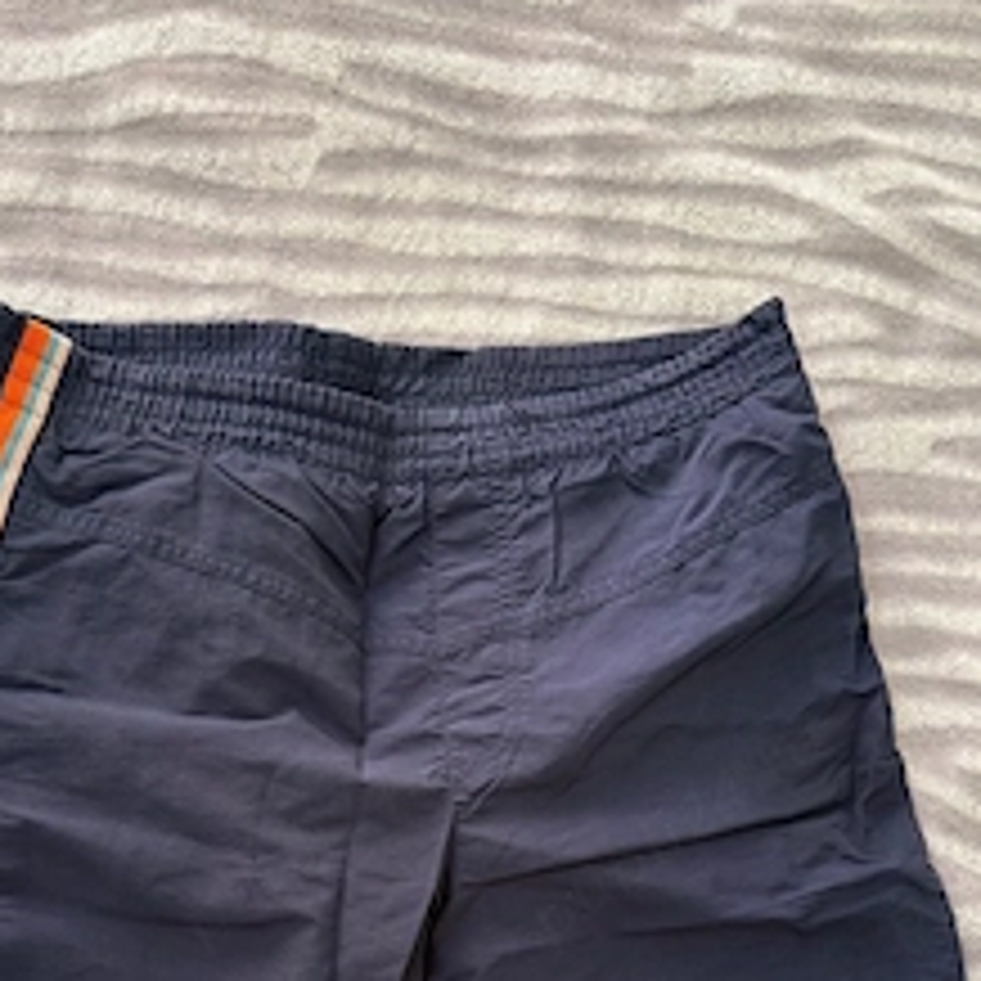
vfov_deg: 39.7
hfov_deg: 42.7
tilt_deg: -86.4
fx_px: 1250
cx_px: 418
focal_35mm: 39
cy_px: 886
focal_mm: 6.76
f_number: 1.78
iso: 200
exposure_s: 1/63
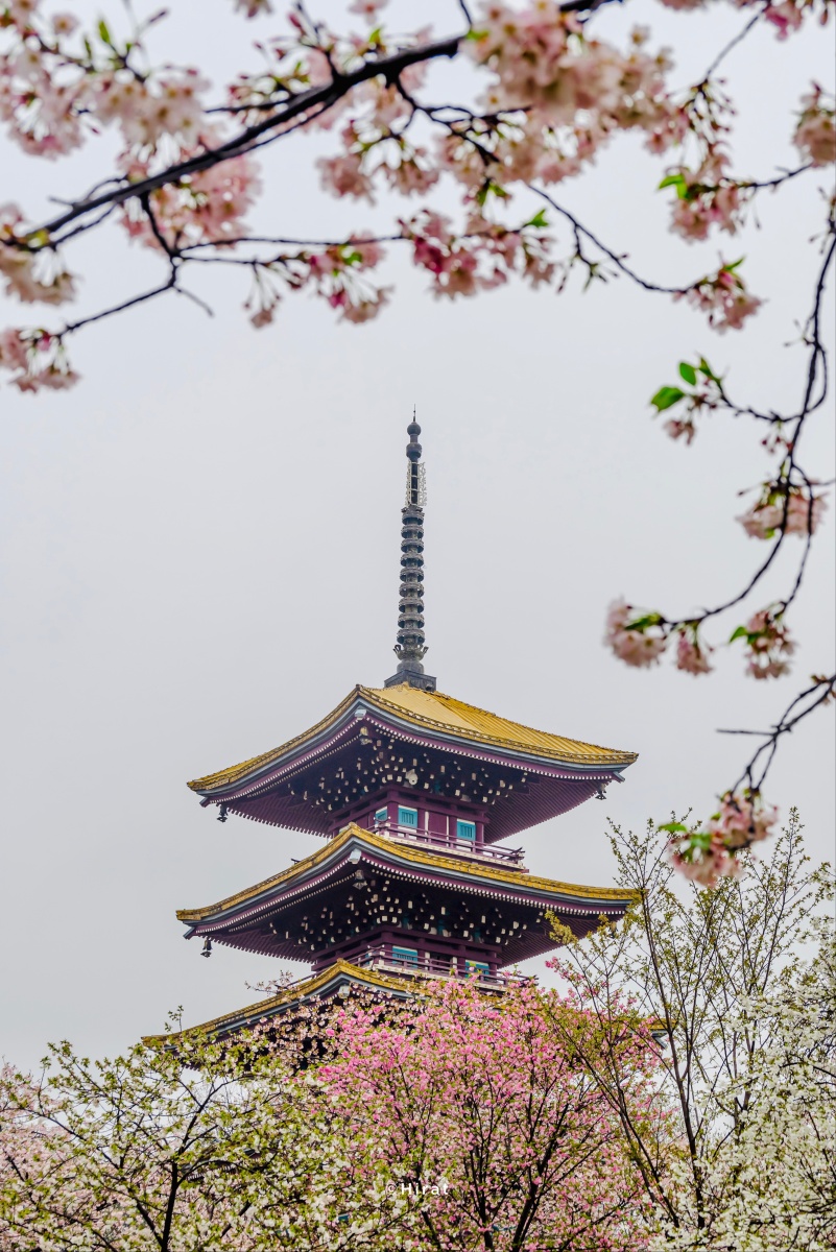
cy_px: 626
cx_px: 418
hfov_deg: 24.2
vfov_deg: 35.6
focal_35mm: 56
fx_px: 1949
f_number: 8
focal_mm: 56
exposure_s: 1/60
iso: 100
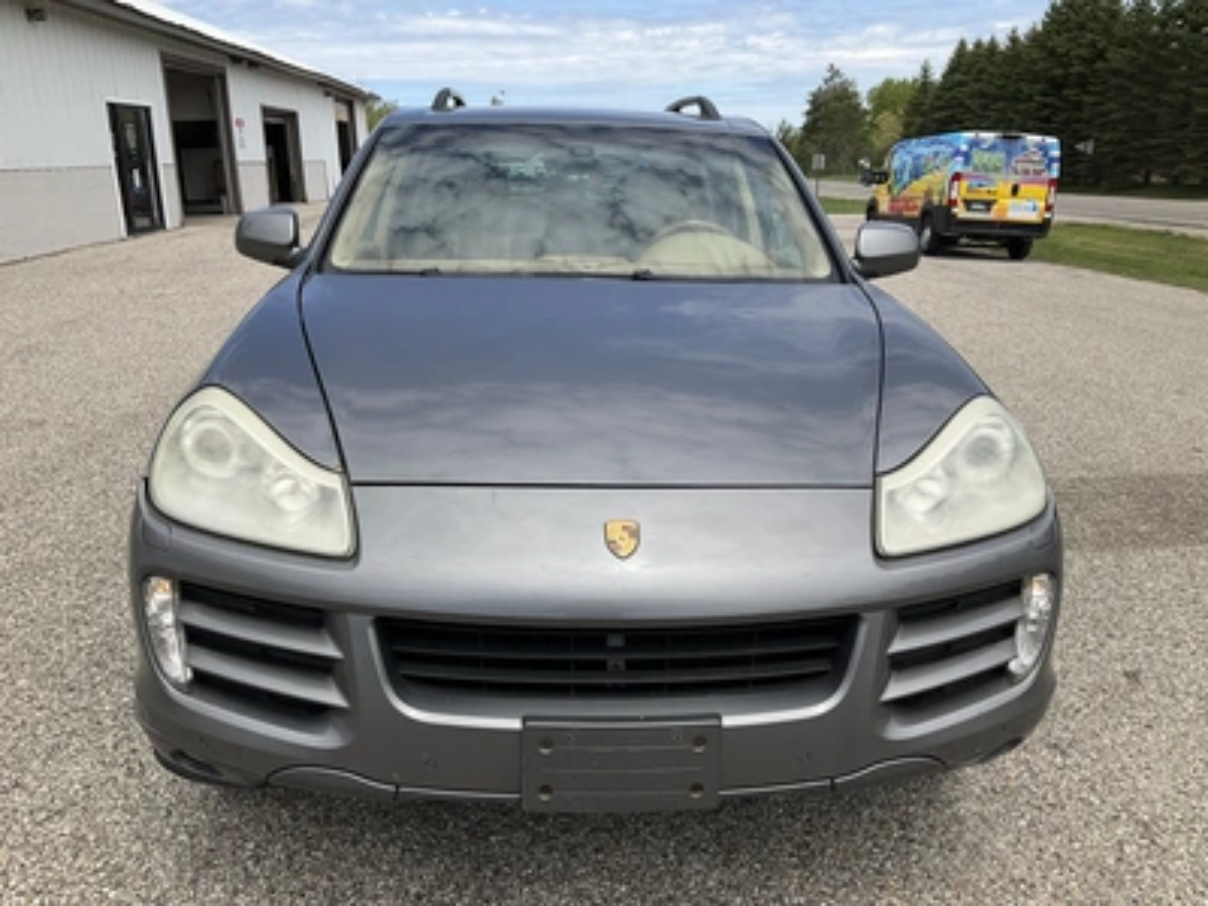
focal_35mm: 29
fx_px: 1012
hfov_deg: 61.7
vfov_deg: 48.2
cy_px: 453
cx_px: 604
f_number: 1.8
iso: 25
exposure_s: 1/1912
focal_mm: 3
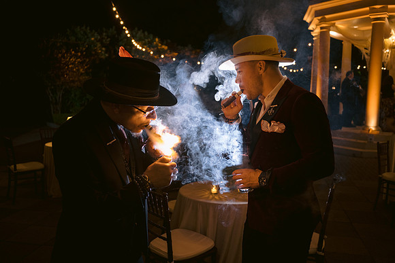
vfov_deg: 40.9
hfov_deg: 58.4
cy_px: 124
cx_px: 204
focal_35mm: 32
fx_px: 353
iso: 800
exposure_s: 1/50
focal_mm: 28
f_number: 2.8
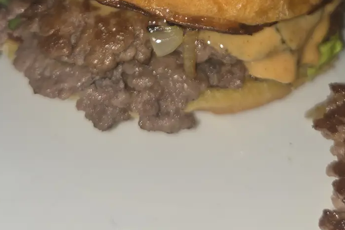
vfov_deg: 22.6
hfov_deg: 36.2
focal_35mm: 55
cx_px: 181
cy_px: -47
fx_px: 527
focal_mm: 5.4
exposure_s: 1/50
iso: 50
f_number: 1.8
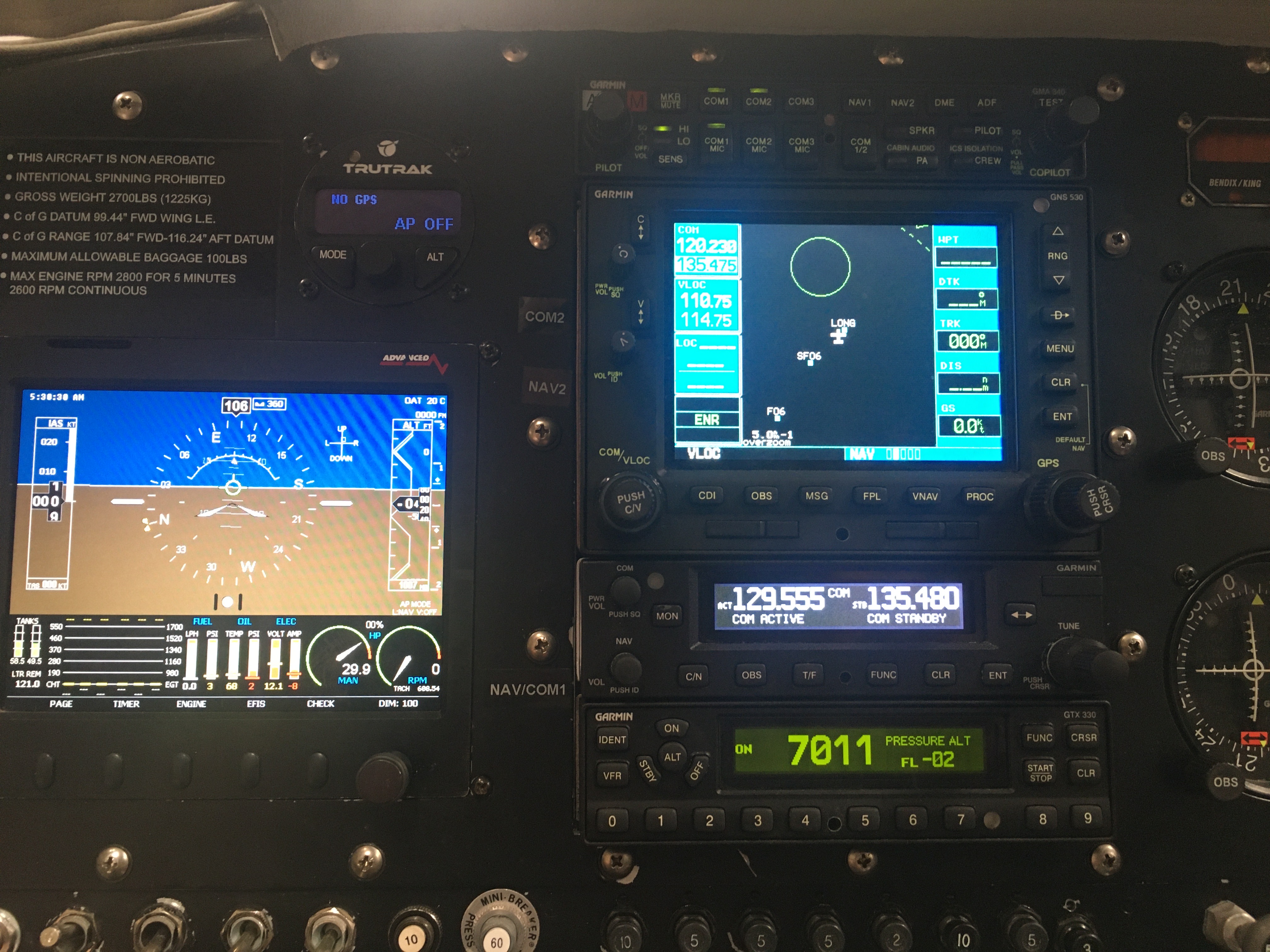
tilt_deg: +0.5
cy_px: 476
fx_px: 1064
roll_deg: -0.7
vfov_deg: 48.2
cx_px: 635
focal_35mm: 29
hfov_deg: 61.7
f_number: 2.2
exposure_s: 1/33
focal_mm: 4.15
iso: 160
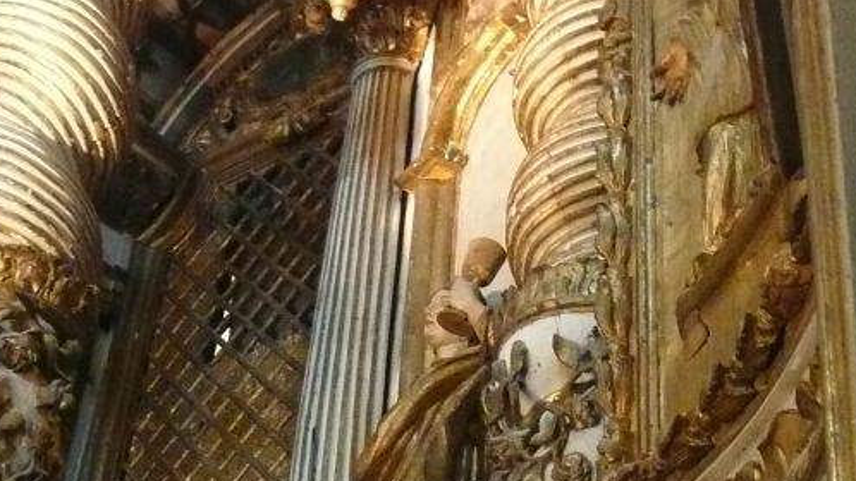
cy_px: 357
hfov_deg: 30.4
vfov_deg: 17.4
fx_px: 1566
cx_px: 535
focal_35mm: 69
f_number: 3.3
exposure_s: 1/15
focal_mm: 4.6
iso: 800
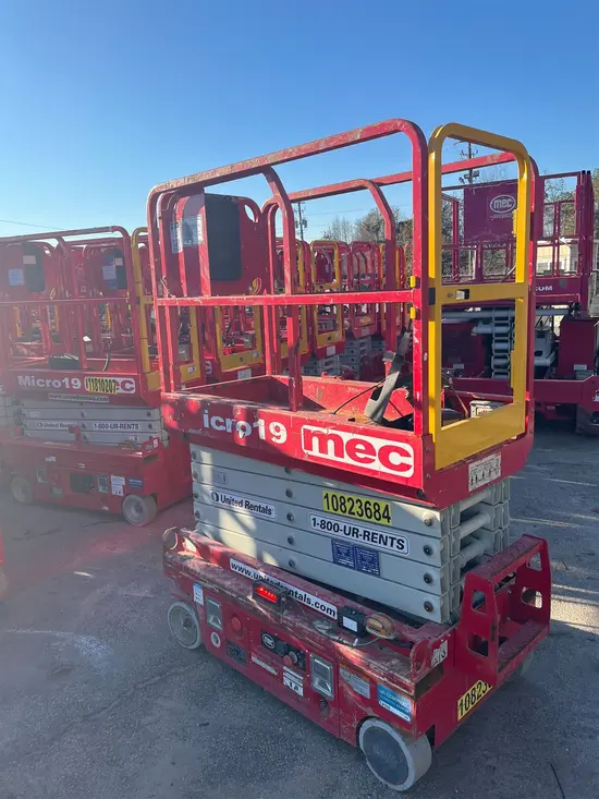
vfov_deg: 67.3
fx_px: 600
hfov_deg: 53.1
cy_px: 400
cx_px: 300
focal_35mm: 26
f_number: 1.6
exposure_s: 1/1294
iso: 50
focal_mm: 5.1
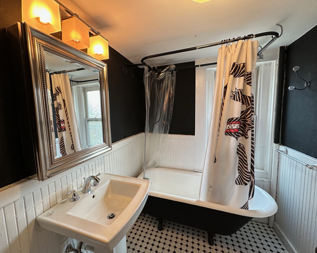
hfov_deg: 96.6
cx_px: 145
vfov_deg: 84.0
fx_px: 141
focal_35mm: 15
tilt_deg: -5.9
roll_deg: +1.3
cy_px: 126
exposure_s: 1/120
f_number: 2.2
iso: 200
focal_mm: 2.22
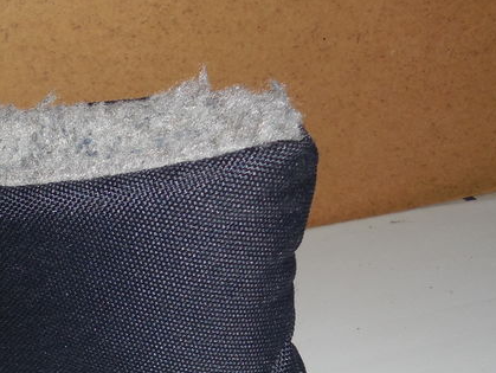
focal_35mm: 62
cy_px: 392
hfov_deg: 28.3
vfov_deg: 22.6
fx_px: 889
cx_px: -53
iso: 125
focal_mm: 4.6
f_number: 3.5
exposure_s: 1/25
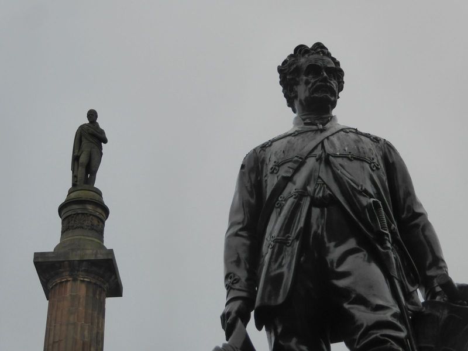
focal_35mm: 107
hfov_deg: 18.4
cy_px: 176
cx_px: 234
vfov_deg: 13.8
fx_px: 1447
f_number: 5
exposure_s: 1/125
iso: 160
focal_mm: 17.5
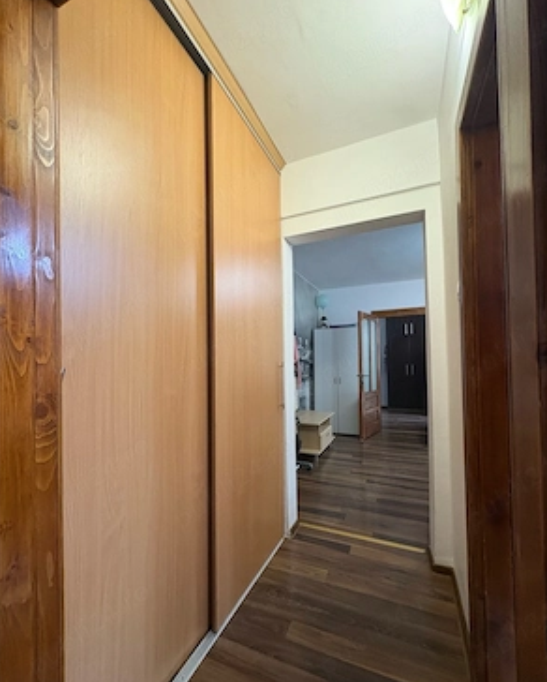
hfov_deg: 84.1
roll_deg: +1.1
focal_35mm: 15
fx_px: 303
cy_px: 360
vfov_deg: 96.6
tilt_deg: +1.6
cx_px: 272
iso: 400
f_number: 2.2
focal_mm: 2.22
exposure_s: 1/60
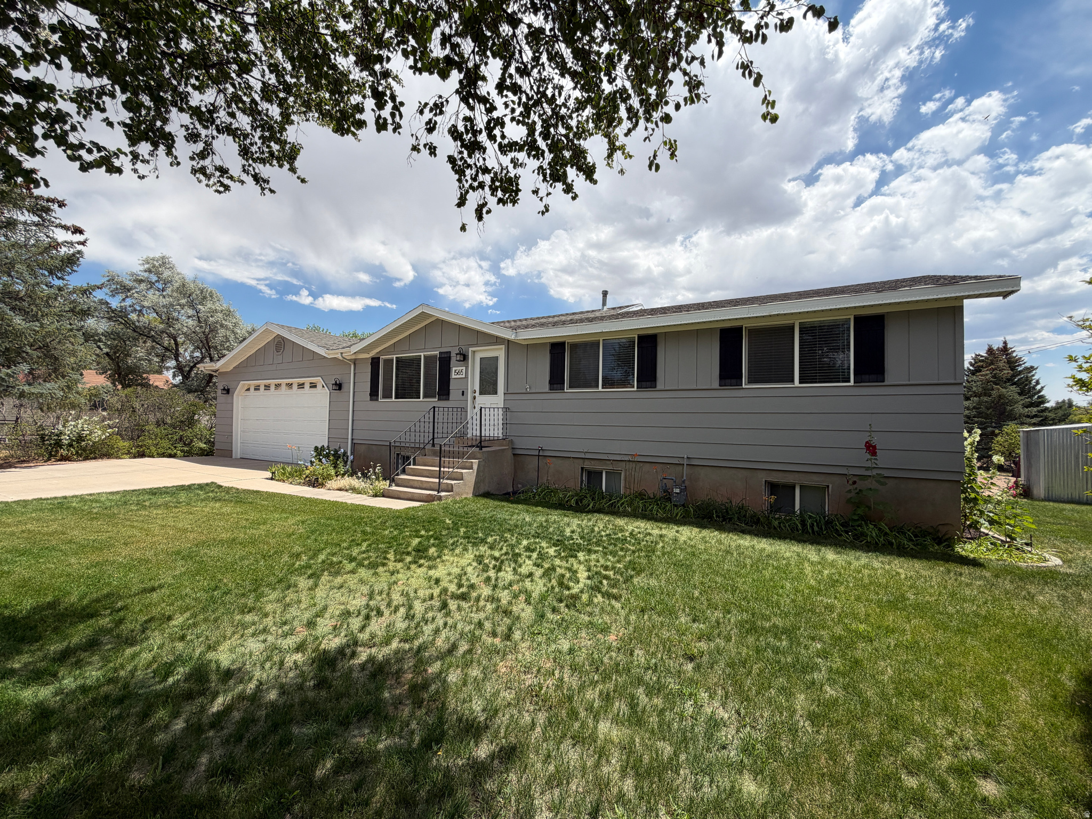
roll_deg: -1.0
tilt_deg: +1.5
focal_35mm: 14
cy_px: 410
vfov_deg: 85.7
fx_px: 442
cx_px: 546
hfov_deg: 102.1
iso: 20
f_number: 2.2
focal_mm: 2.22
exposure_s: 1/1001
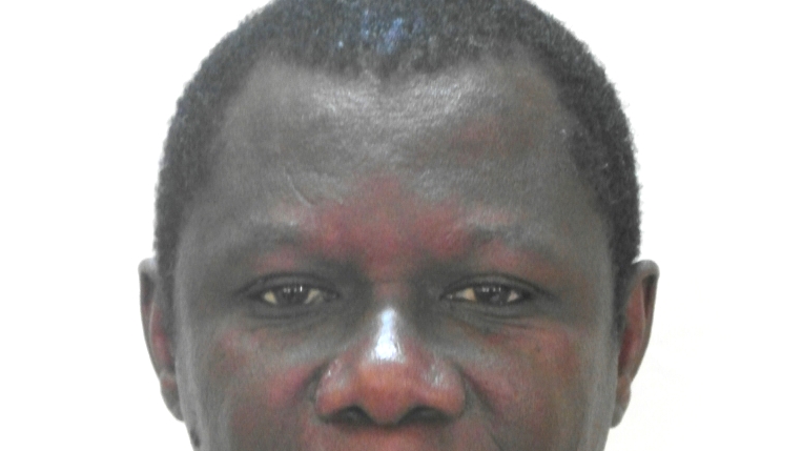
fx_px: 2892
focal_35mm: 136
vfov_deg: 8.9
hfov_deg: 15.8
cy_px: 416
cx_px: 400
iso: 800
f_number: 3.9
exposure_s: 1/15
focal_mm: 16.5
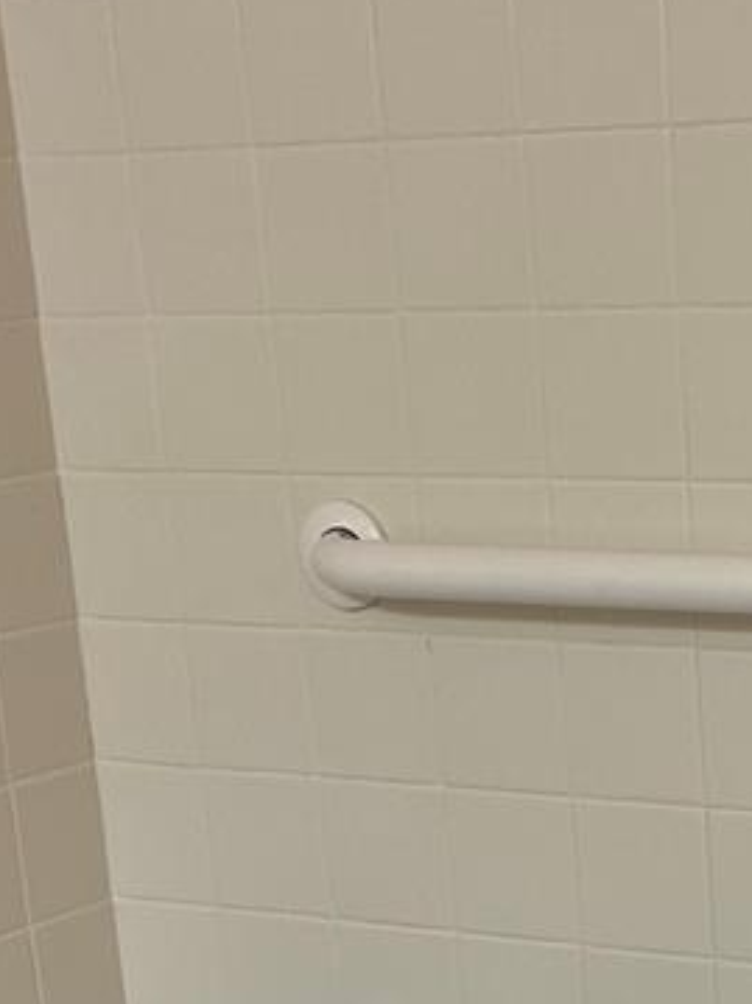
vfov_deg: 21.4
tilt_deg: -19.1
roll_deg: +1.6
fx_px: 2521
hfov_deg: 16.4
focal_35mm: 87
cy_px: 1102
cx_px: 841
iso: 80
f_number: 1.6
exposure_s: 1/60
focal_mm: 5.1
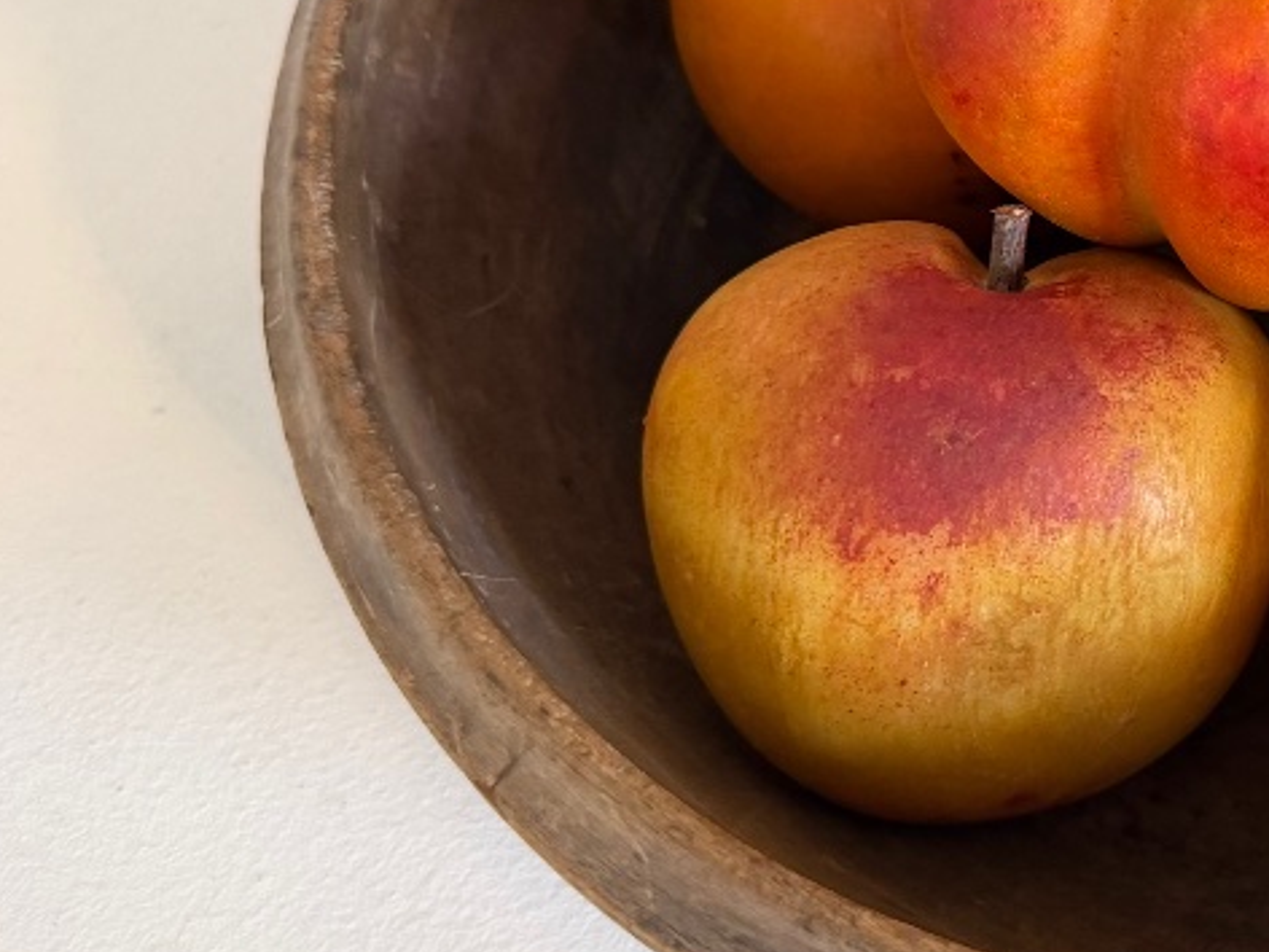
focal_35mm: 61
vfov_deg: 23.5
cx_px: 1465
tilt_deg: -53.7
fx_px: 2236
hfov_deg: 28.2
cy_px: 137
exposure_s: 1/50
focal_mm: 6.76
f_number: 1.78
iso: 200
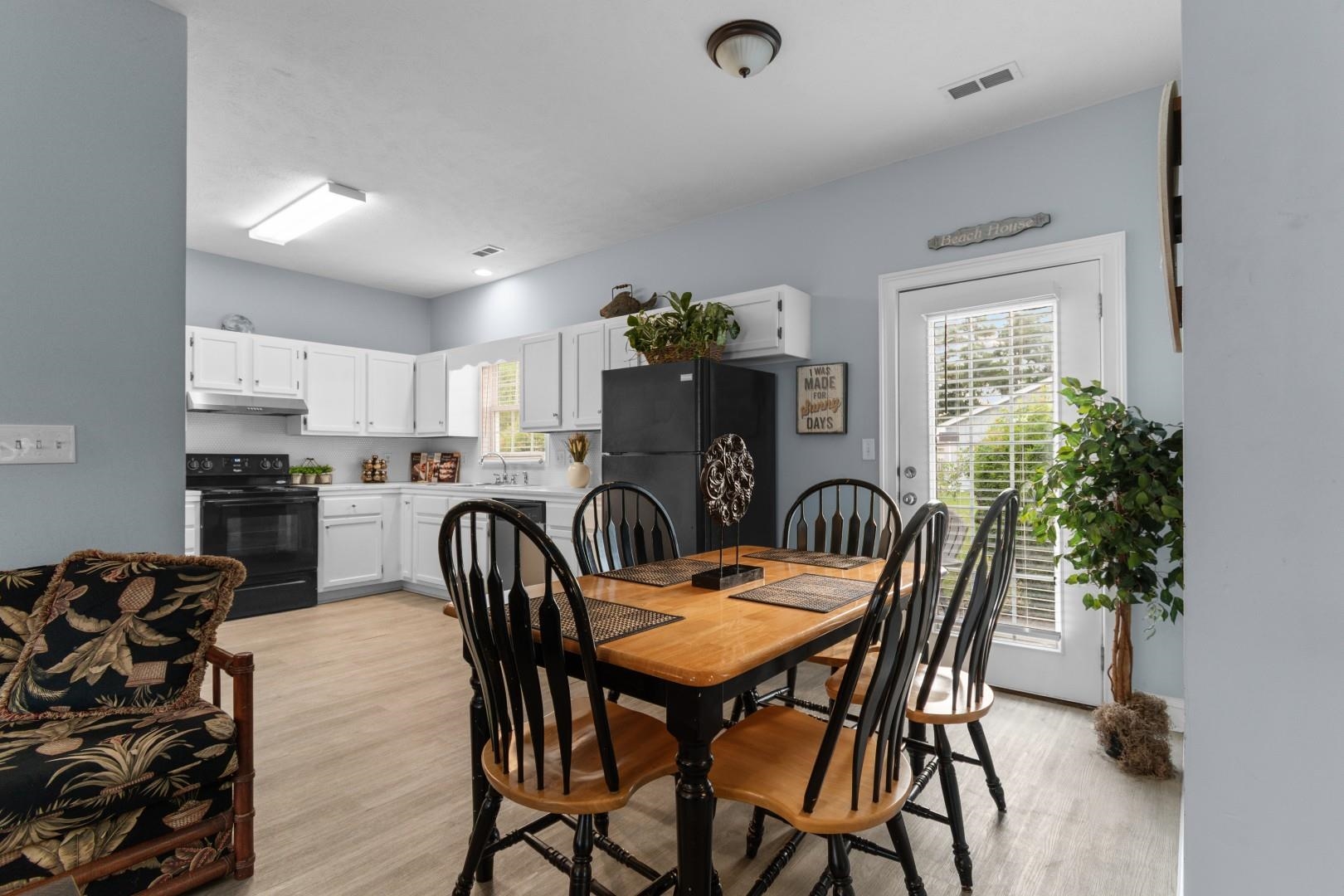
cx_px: 672
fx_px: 597
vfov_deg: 73.7
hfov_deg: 96.7
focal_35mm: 16
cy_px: 448
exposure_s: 1/2
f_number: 4.8
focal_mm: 11
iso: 100
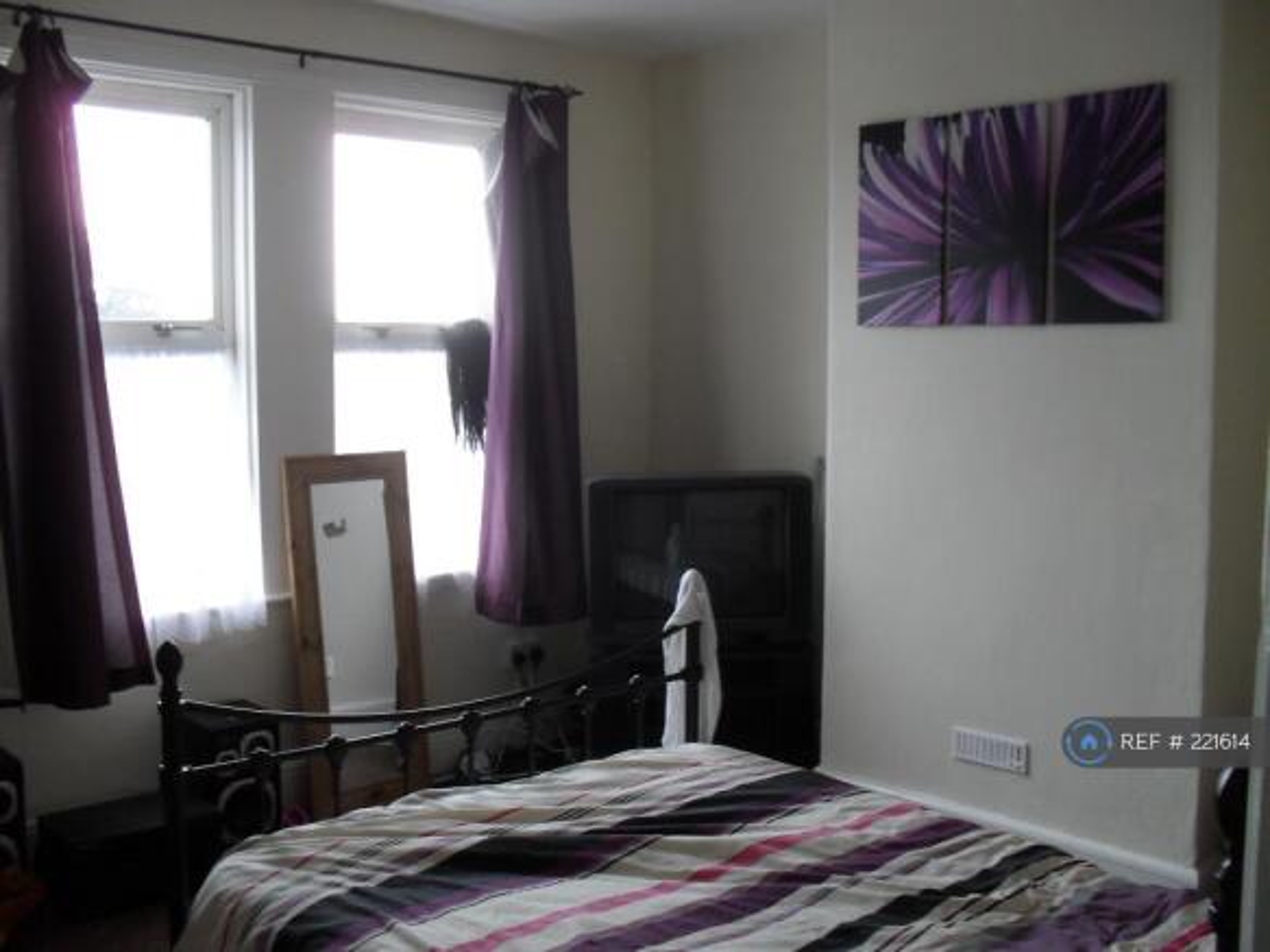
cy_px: 476
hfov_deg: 52.6
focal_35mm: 35
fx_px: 1284
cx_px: 635
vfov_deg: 40.7
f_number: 3.2
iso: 200
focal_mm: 6.3
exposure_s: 1/30
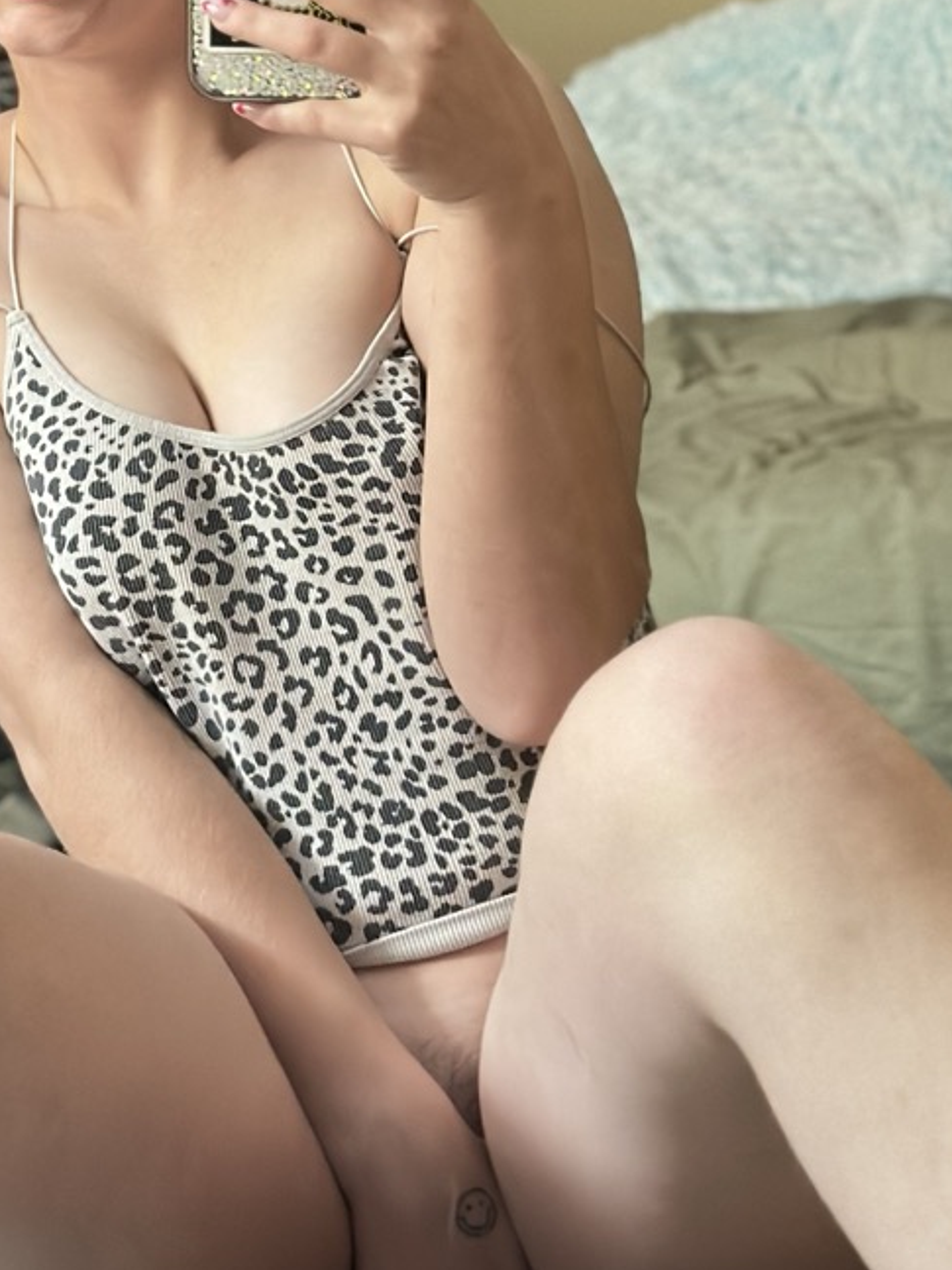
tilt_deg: -10.8
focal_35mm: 95
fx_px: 3485
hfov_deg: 15.3
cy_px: 277
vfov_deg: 20.4
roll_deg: +11.8
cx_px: 61
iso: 1000
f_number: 1.78
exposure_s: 1/15
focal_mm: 6.86
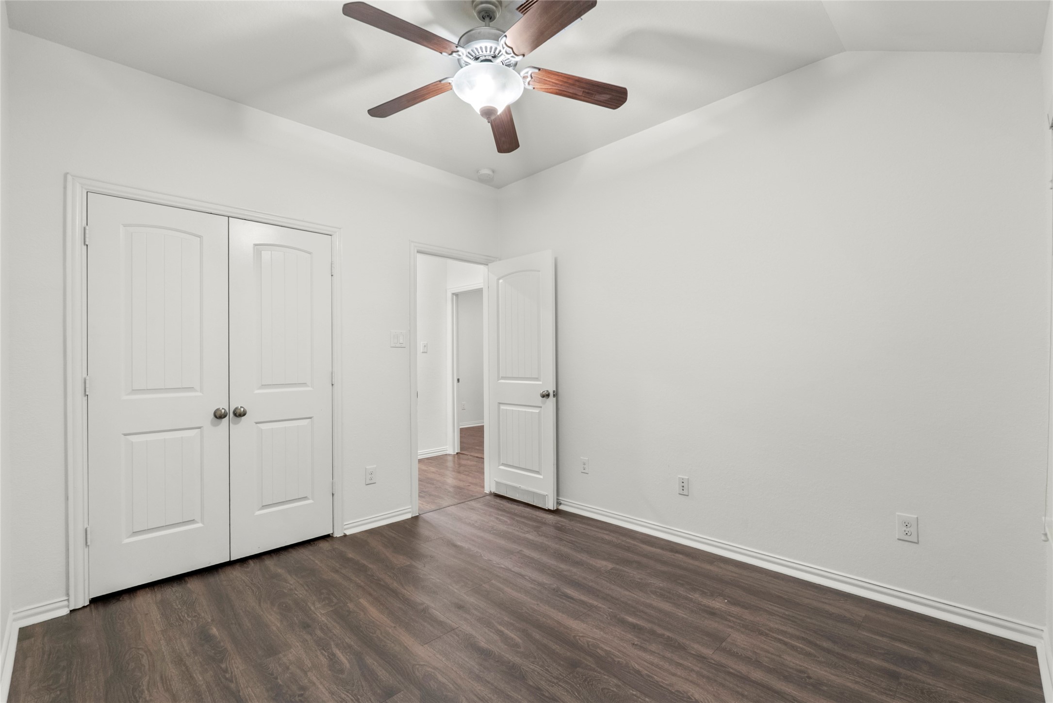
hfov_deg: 96.7
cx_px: 526
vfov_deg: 73.8
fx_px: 468
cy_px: 352
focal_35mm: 16
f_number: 8
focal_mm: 16
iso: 2000
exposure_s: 1/2
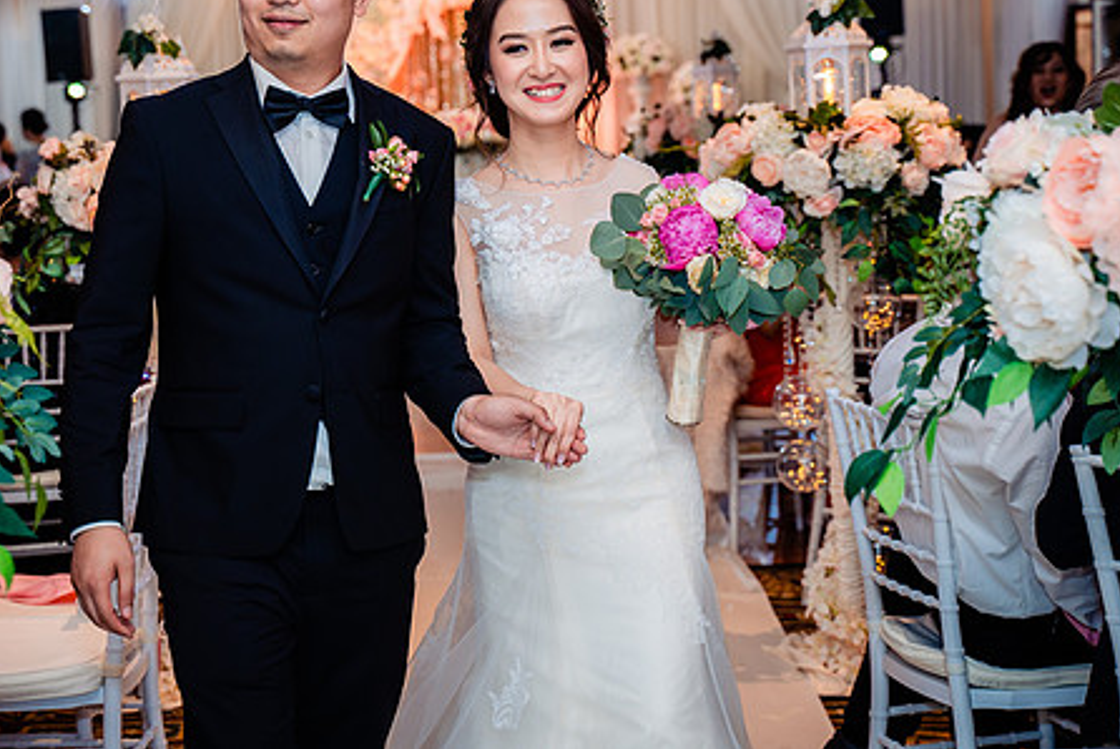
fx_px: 2023
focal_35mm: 65
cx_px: 424
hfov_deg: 30.8
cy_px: 265
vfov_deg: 20.9
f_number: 3.5
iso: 640
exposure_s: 1/160
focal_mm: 50
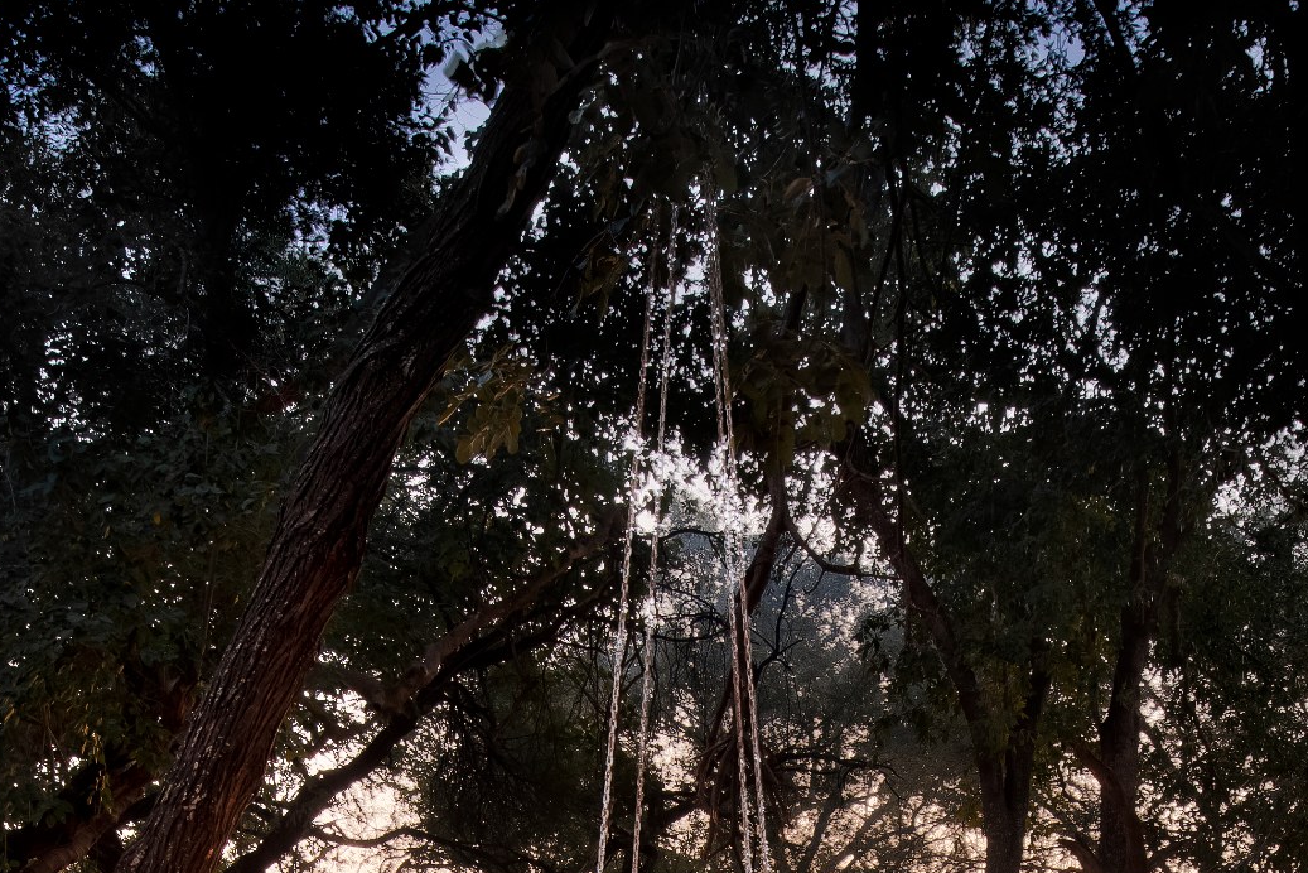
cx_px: 819
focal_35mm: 54
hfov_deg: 36.6
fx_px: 1962
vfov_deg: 19.9
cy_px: 1469
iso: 200
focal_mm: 16
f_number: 9.5
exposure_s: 1.5
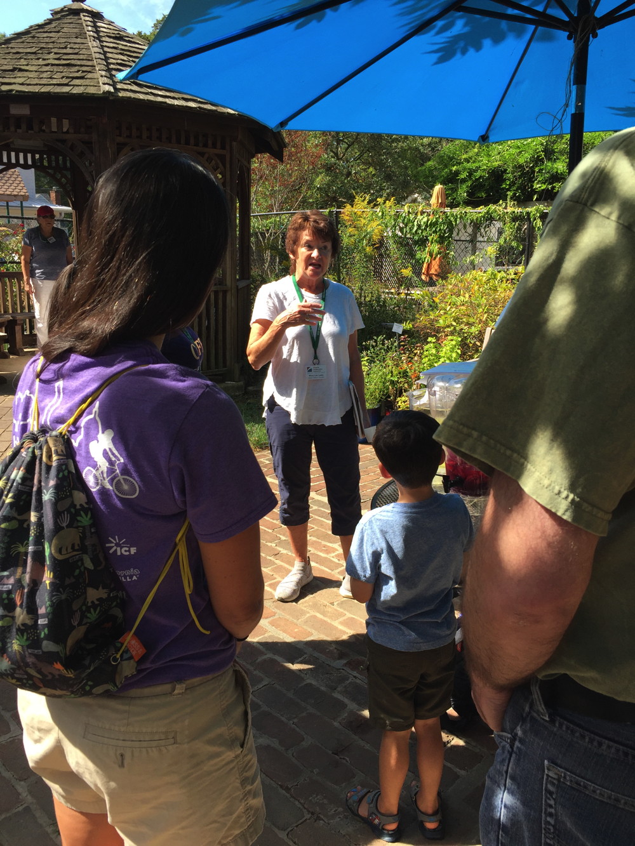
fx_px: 709
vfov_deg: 61.7
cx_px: 318
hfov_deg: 48.2
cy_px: 423
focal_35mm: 29
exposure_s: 1/648
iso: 32
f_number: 2.2
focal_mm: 4.15
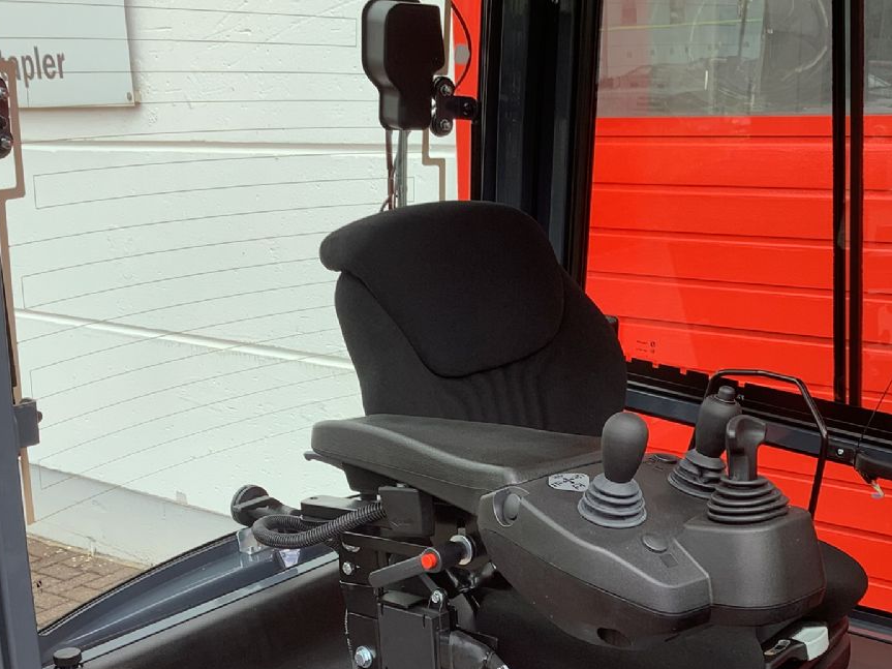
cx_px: 554
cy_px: 480
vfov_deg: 31.1
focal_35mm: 46
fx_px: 1185
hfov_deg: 41.0
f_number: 2.4
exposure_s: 1/106
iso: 25
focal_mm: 3.3
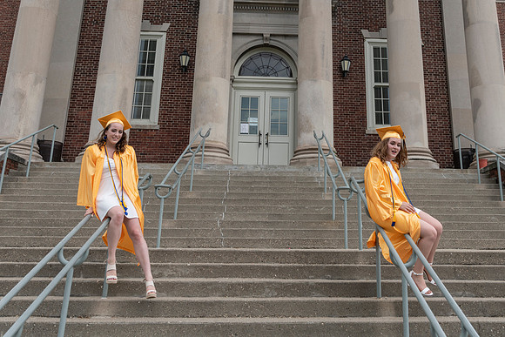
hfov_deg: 51.7
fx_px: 517
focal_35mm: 37
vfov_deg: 35.4
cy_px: 90
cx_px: 304
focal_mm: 24
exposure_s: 1/250
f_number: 5.6
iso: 80
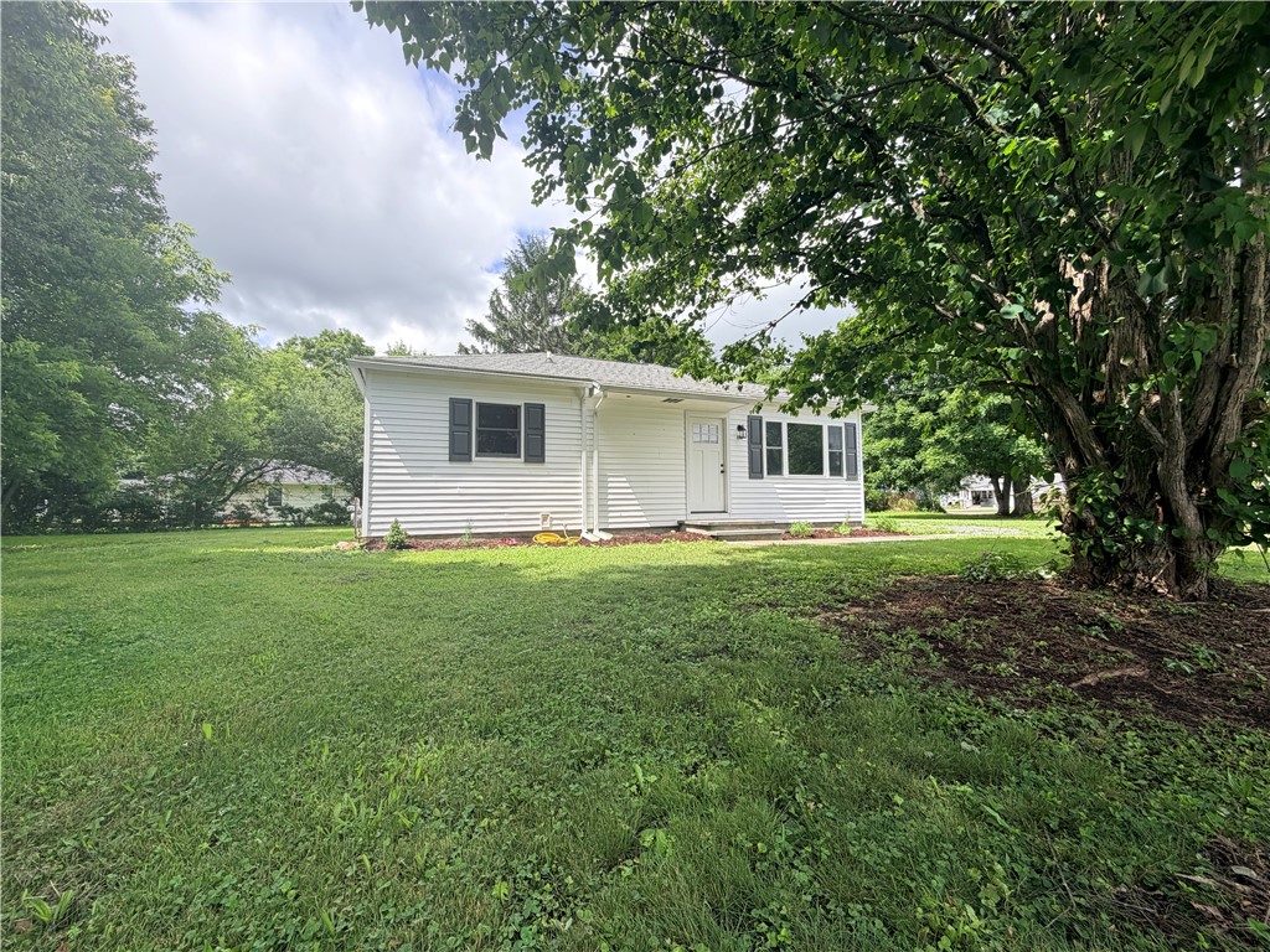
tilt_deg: +2.8
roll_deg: +1.1
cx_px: 635
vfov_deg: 85.7
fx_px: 514
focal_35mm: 14
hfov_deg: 102.1
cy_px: 476
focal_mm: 2.22
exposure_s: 1/726
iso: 40
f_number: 2.2
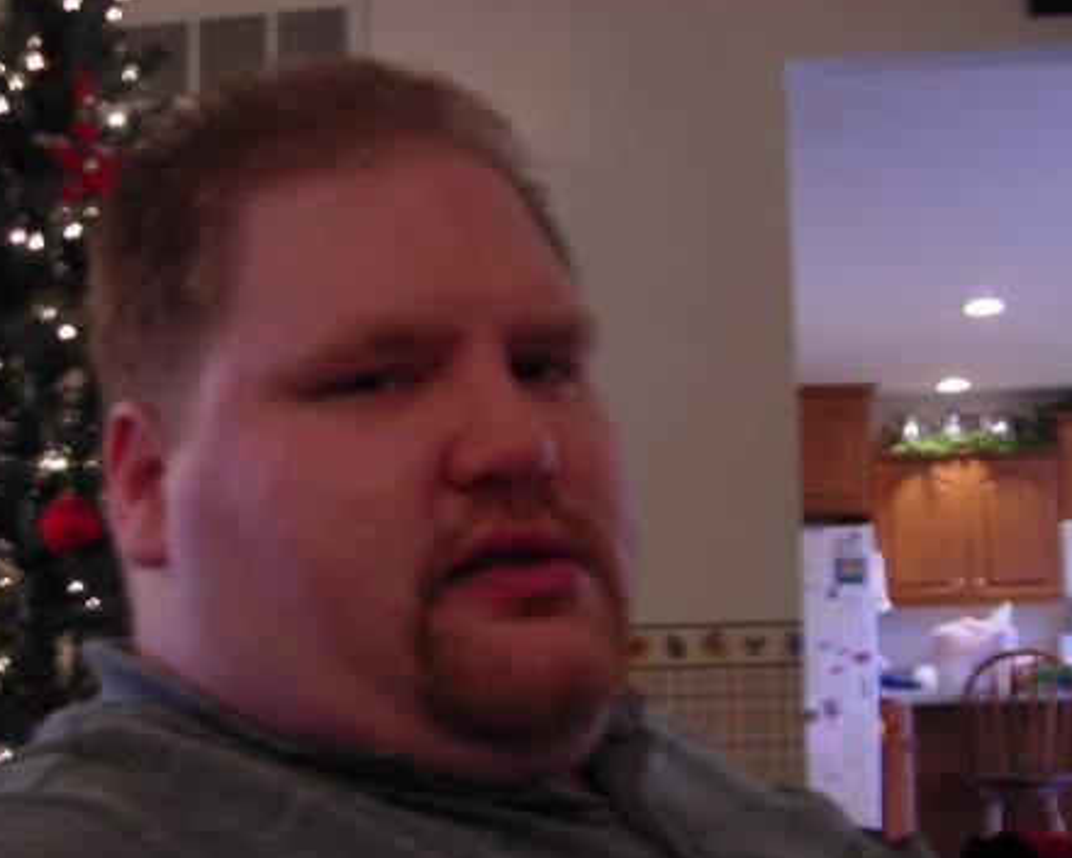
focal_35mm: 54
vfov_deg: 28.0
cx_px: 531
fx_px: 1713
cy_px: 558
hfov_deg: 34.7
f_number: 3.2
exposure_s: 1/4
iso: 55
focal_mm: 6.3
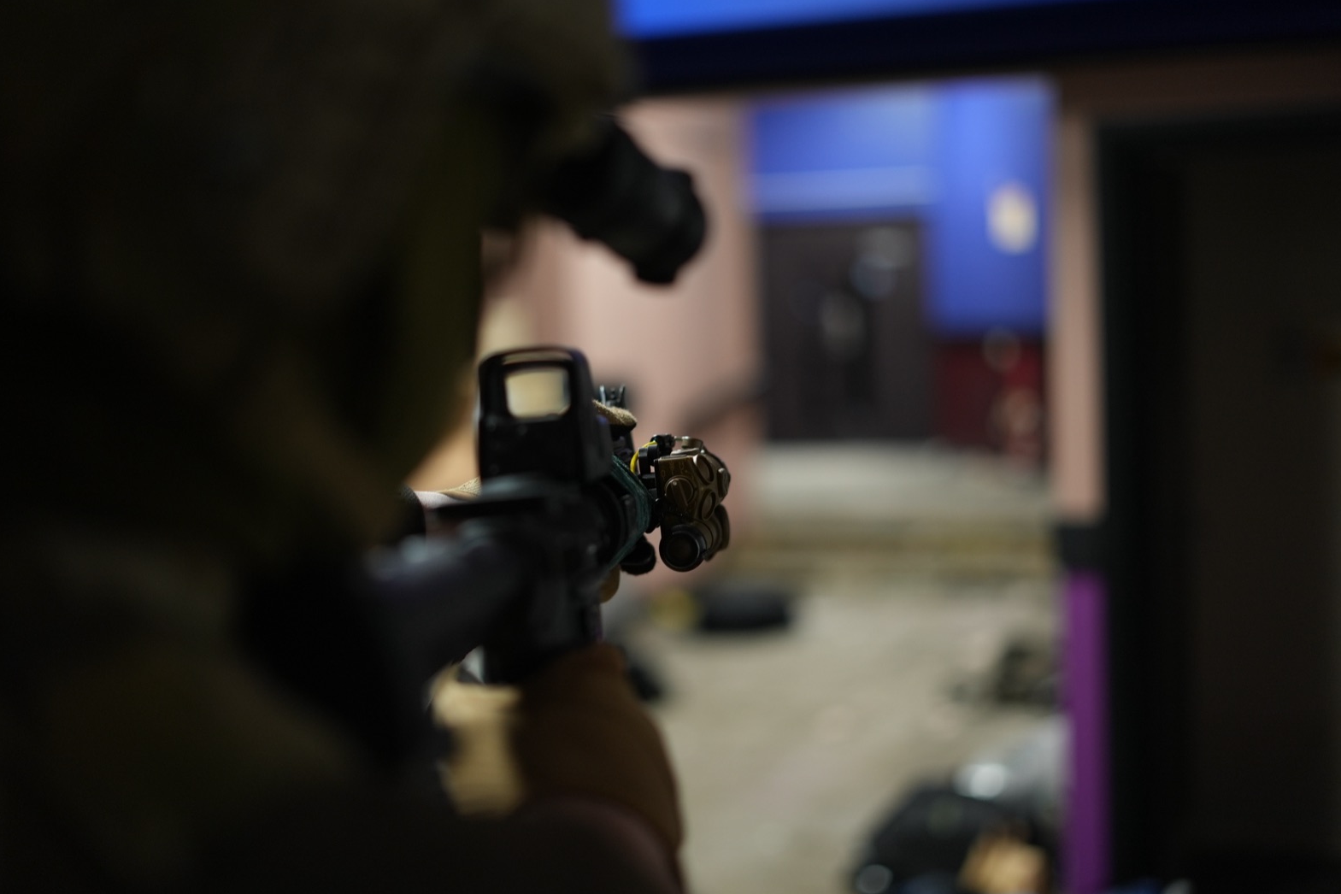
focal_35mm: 51
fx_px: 1900
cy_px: 441
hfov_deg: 38.9
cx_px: 674
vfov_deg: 26.5
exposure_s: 1/100
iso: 800
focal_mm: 50
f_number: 1.8
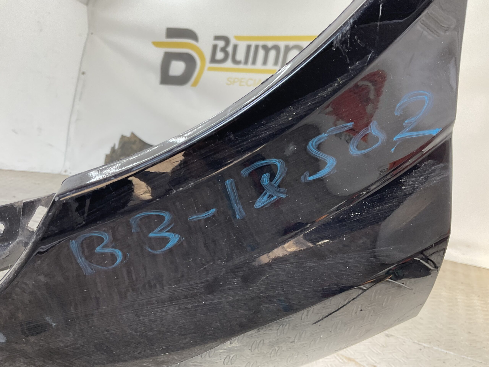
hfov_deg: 61.7
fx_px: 410
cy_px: 184
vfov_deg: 48.2
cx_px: 244
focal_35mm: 29
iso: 32
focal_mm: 3
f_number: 1.8
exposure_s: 1/120
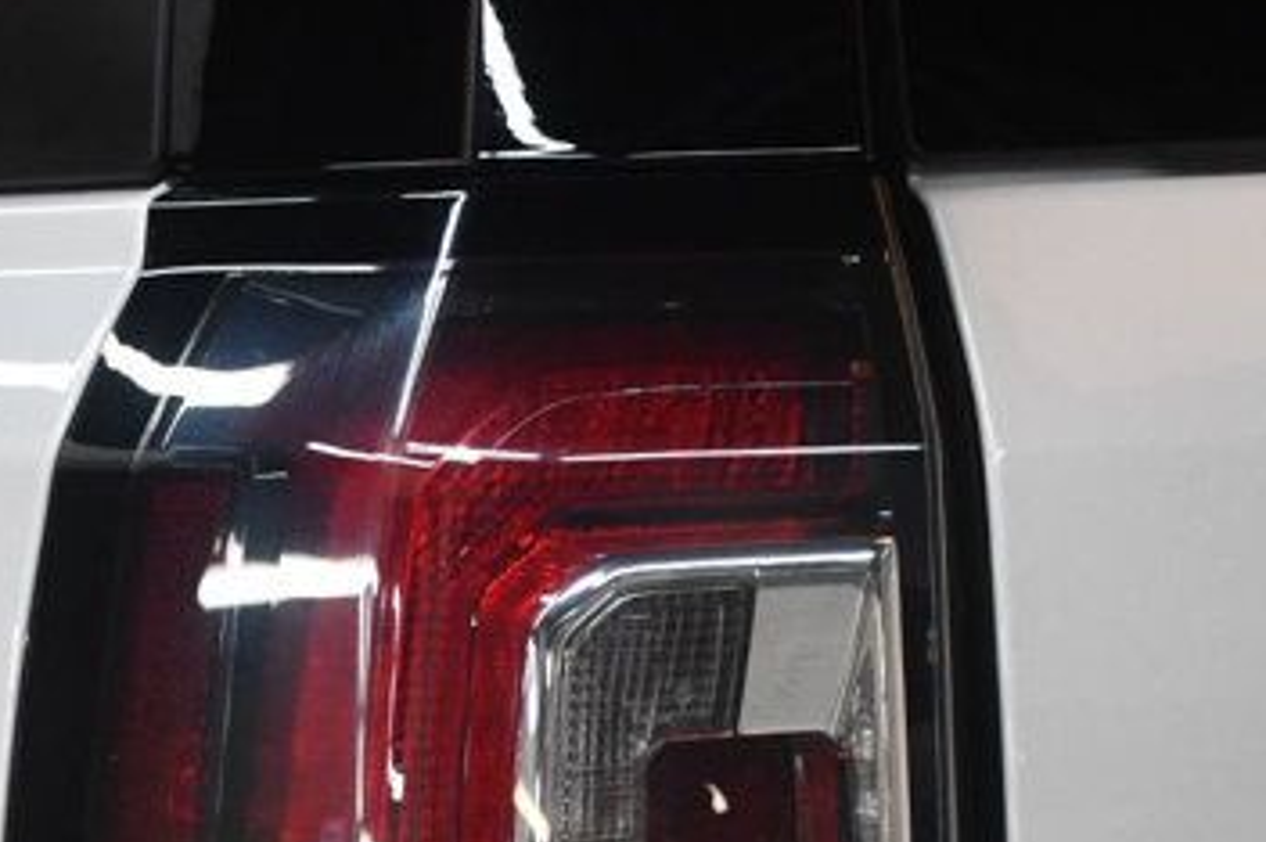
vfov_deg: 8.1
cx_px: 608
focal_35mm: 166
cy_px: 1205
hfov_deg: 12.4
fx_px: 5832
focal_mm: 38
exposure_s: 1/125
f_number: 4.2
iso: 1600
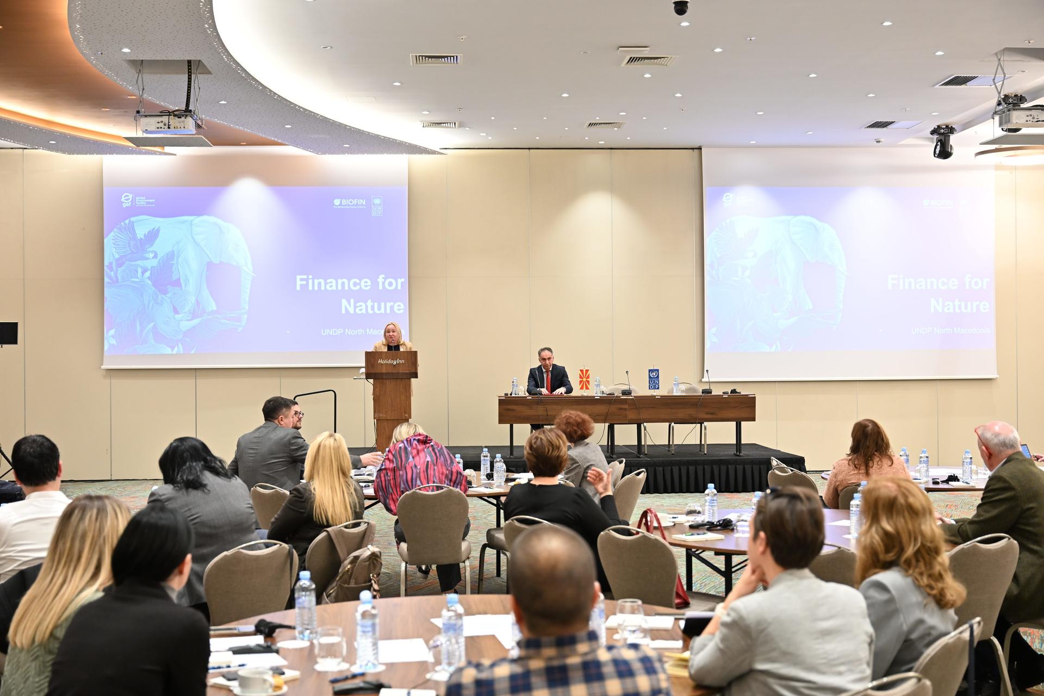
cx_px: 522
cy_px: 348
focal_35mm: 47
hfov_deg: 41.9
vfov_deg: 28.6
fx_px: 1363
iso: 1000
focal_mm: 47
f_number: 3.5
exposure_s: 1/80
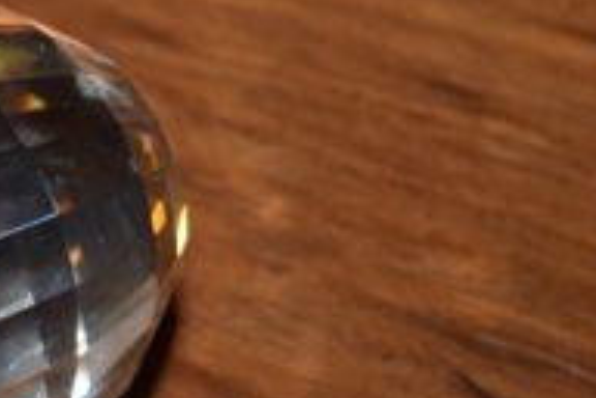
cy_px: 334
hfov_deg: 7.3
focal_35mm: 275
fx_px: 4547
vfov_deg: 5.0
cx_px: -363
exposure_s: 1/125
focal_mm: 55
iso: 1600
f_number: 5.6
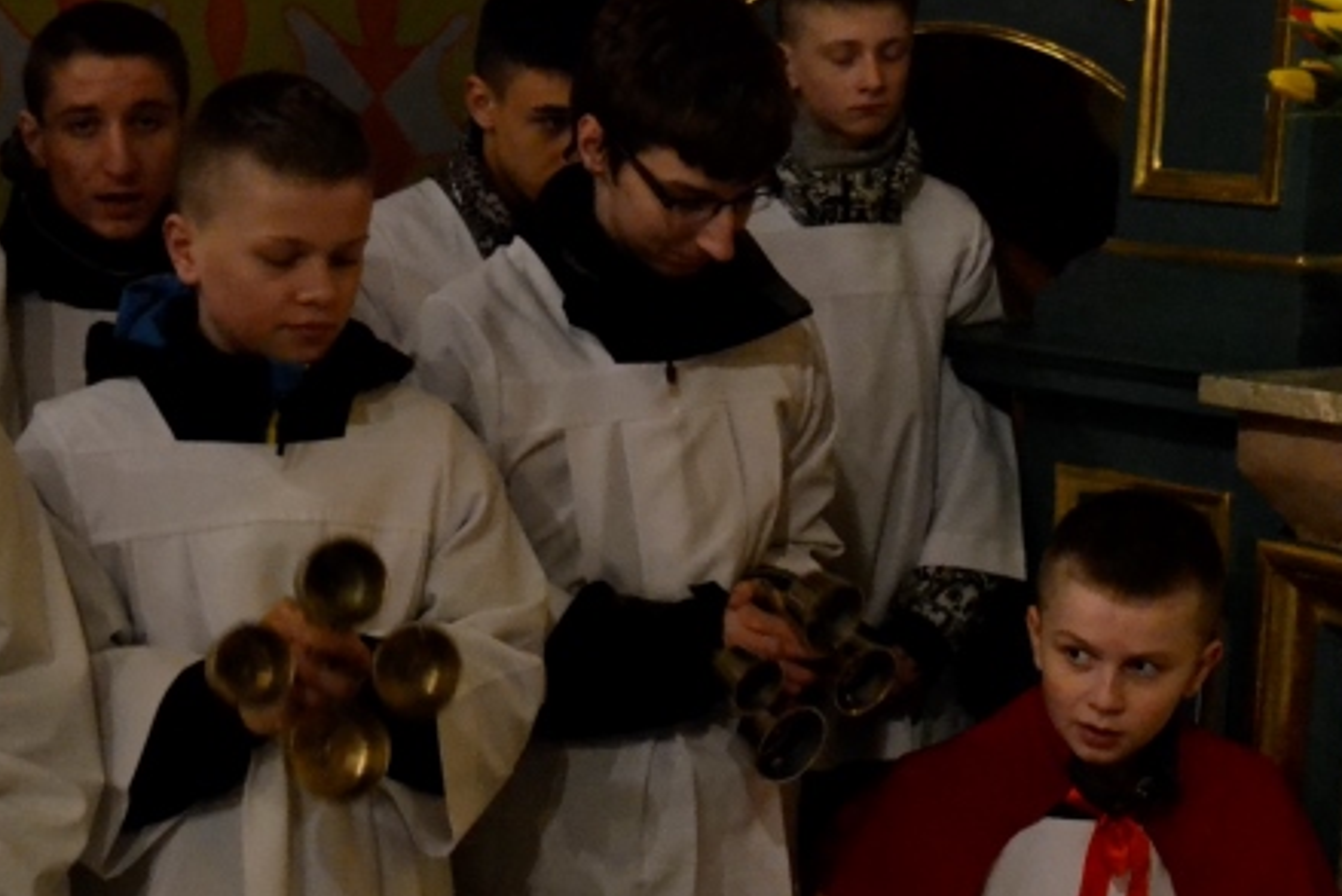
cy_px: 674
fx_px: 3393
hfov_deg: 22.2
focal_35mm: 91
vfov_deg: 15.0
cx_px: 355
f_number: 4
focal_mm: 26
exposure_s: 1/100
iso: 3200
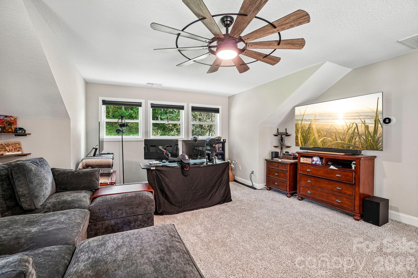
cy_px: 139
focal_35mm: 15
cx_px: 209
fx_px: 174
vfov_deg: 77.3
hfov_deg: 100.4
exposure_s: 1/8
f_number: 8
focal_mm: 10
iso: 400
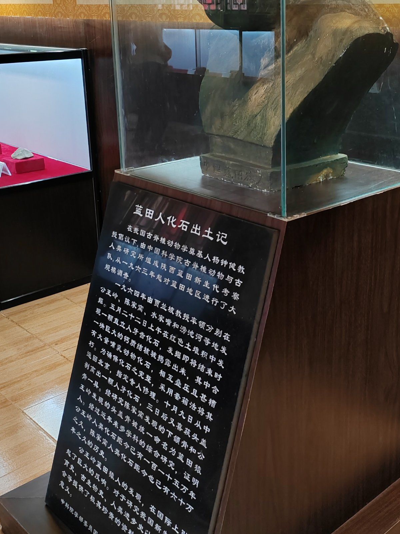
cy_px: 197
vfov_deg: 40.9
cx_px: 283
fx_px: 709
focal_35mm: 46
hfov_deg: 31.1
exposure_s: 1/100
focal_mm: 6.14
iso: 831
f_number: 1.8
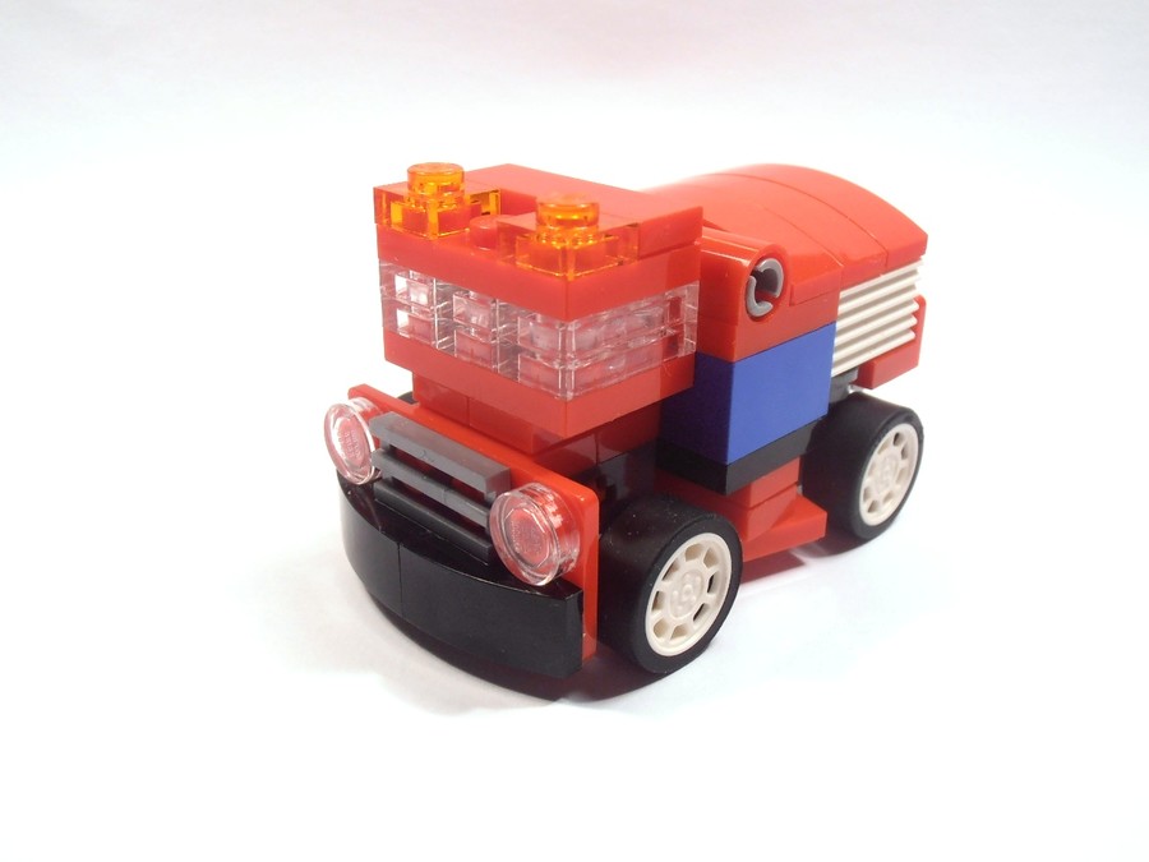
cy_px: 431
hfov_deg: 50.1
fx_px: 1228
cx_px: 574
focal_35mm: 37
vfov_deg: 38.7
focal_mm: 6.61
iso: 80
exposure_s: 1/40
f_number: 3.9
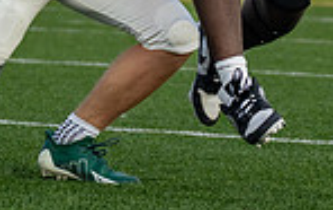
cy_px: -116
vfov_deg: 2.6
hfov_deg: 4.2
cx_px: 85
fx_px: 4545
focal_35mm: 500
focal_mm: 70
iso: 320
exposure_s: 1/2500
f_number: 2.8
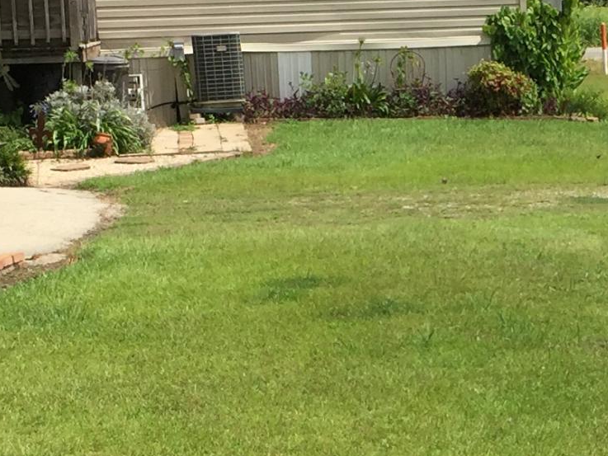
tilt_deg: -13.0
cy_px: 418
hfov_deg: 16.5
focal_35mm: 118
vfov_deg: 12.5
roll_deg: +0.6
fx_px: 2073
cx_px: 540
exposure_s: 1/2825
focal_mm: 4.15
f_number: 2.2
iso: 32
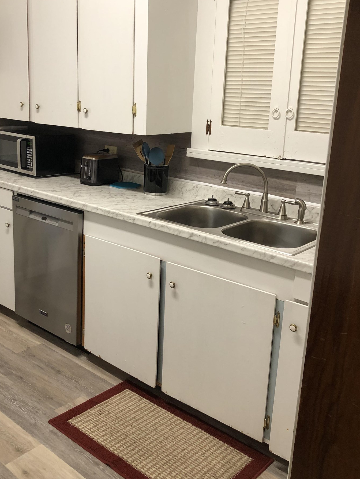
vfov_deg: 51.3
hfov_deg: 39.6
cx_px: 164
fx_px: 499
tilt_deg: -13.4
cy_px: 215
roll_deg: -3.0
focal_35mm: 36
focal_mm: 3.99
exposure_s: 1/24
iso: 32
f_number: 1.8
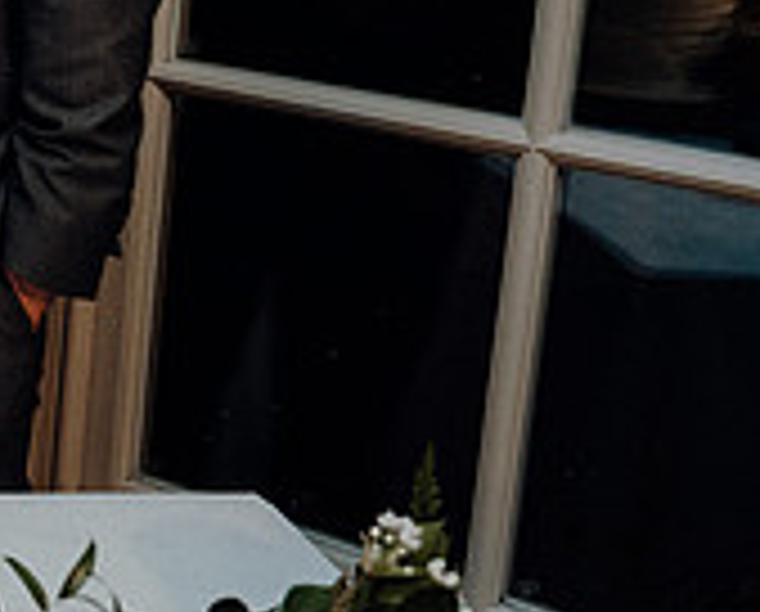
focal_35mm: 90
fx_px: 2029
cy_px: 52
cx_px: -517
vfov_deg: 16.9
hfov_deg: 17.9
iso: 2500
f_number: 3.5
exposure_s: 1/160
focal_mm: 28
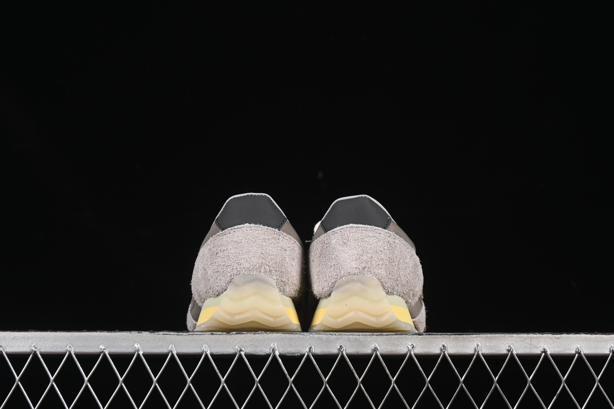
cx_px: 307
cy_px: 204
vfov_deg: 18.2
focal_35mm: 75
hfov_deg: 27.0
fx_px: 1279
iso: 160
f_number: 7.1
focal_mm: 50
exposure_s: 1/80
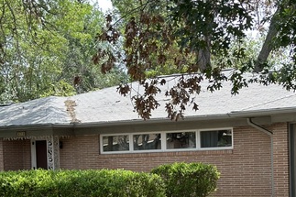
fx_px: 814
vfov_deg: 13.6
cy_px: 196
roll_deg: +2.2
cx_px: 209
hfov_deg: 20.5
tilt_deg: -2.7
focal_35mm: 99
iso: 80
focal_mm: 6.86
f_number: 1.78
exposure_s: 1/1339
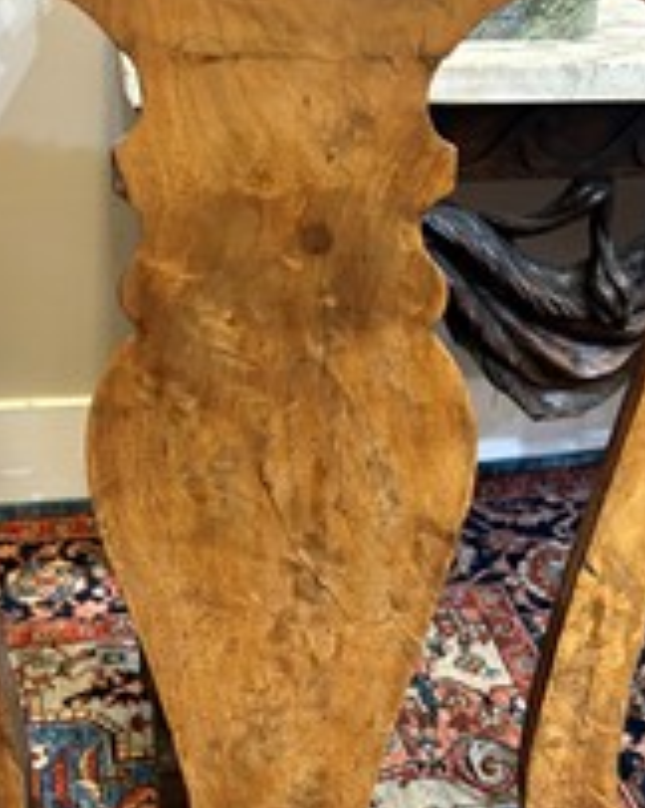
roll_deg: -2.0
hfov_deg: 30.2
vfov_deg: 37.3
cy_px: 466
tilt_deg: -29.9
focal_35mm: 50
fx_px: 1195
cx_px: 311
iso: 250
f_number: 1.5
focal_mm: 5.7
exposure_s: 1/50
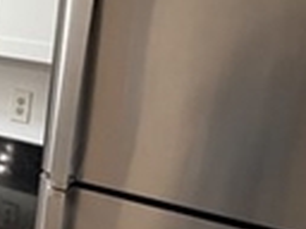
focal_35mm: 56
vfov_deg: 26.1
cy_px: 128
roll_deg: -3.9
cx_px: 11
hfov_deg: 32.1
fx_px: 495
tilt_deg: -13.7
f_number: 2.2
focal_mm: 2.22
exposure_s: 1/60
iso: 400
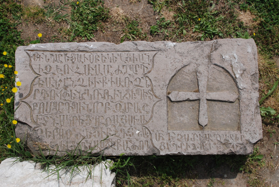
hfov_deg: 42.3
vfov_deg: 29.0
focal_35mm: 46
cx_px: 140
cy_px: 94
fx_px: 361
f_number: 14
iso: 800
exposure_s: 1/800
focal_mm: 31
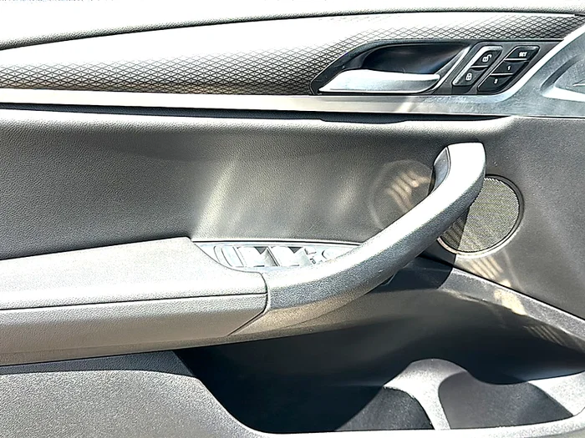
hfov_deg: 47.9
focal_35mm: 39
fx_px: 659
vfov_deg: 36.8
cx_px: 292
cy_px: 219
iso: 100
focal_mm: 6.86
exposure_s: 1/1053
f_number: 1.78
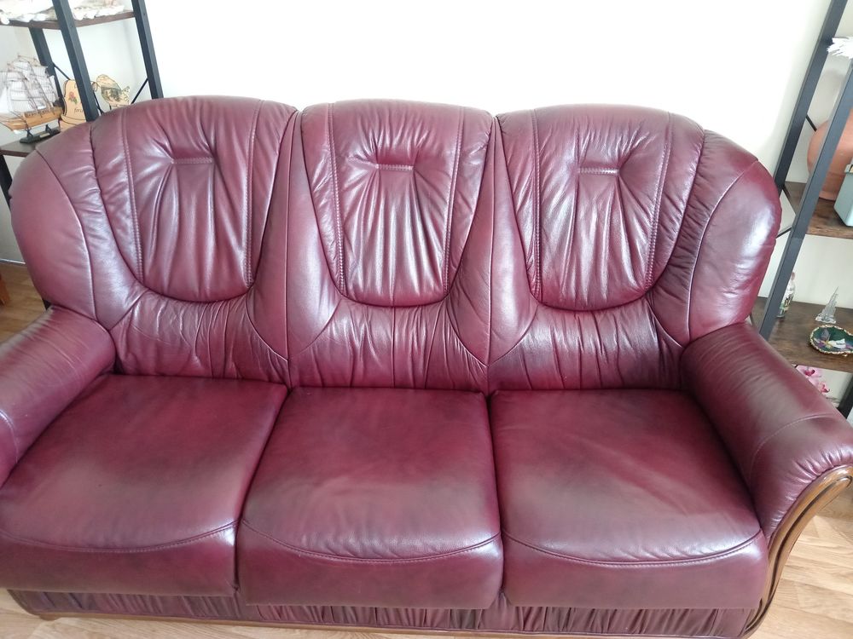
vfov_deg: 54.9
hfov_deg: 69.4
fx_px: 616
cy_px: 320
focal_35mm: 25
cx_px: 426
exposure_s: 1/33.3
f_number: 1.8
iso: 1306
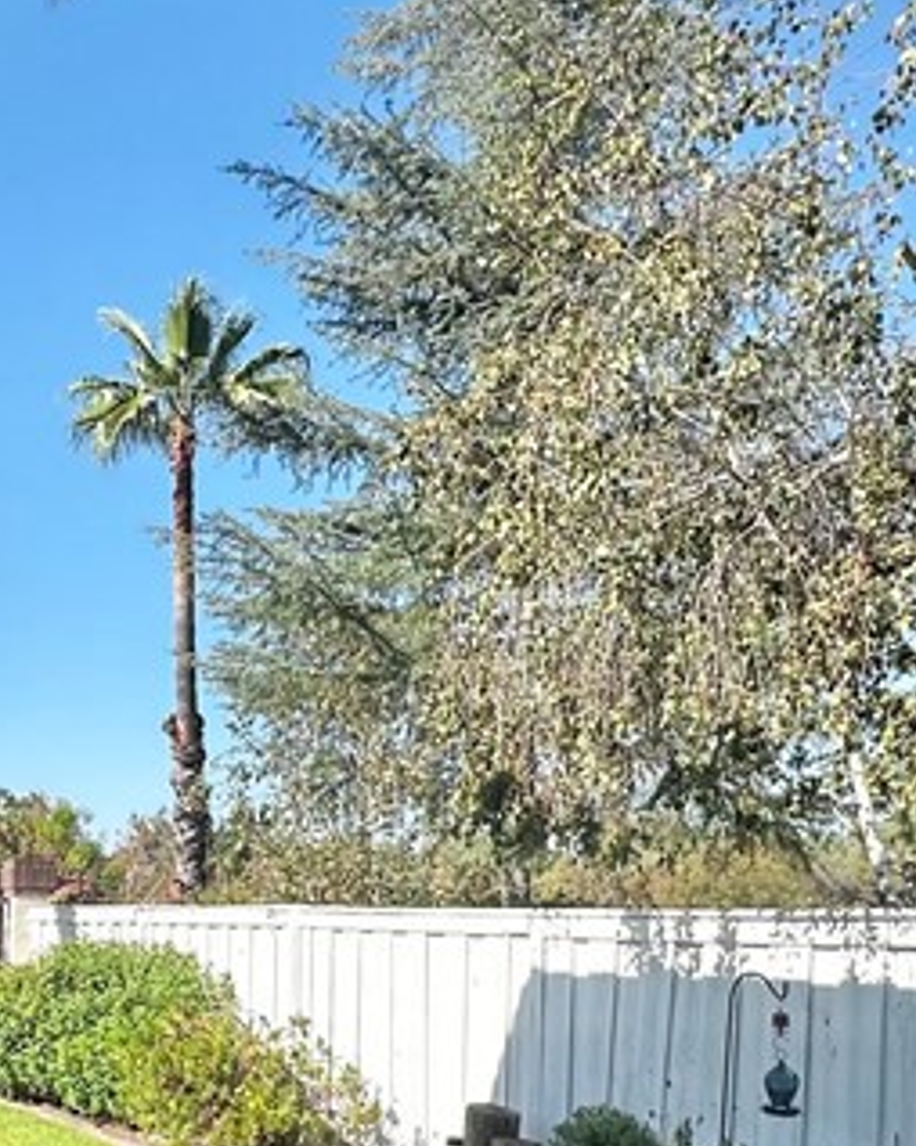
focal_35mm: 44
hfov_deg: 31.9
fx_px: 1492
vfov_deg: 40.5
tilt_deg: +1.4
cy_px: 901
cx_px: 36
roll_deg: -0.1
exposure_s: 1/924
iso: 40
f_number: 2.2
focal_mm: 2.22
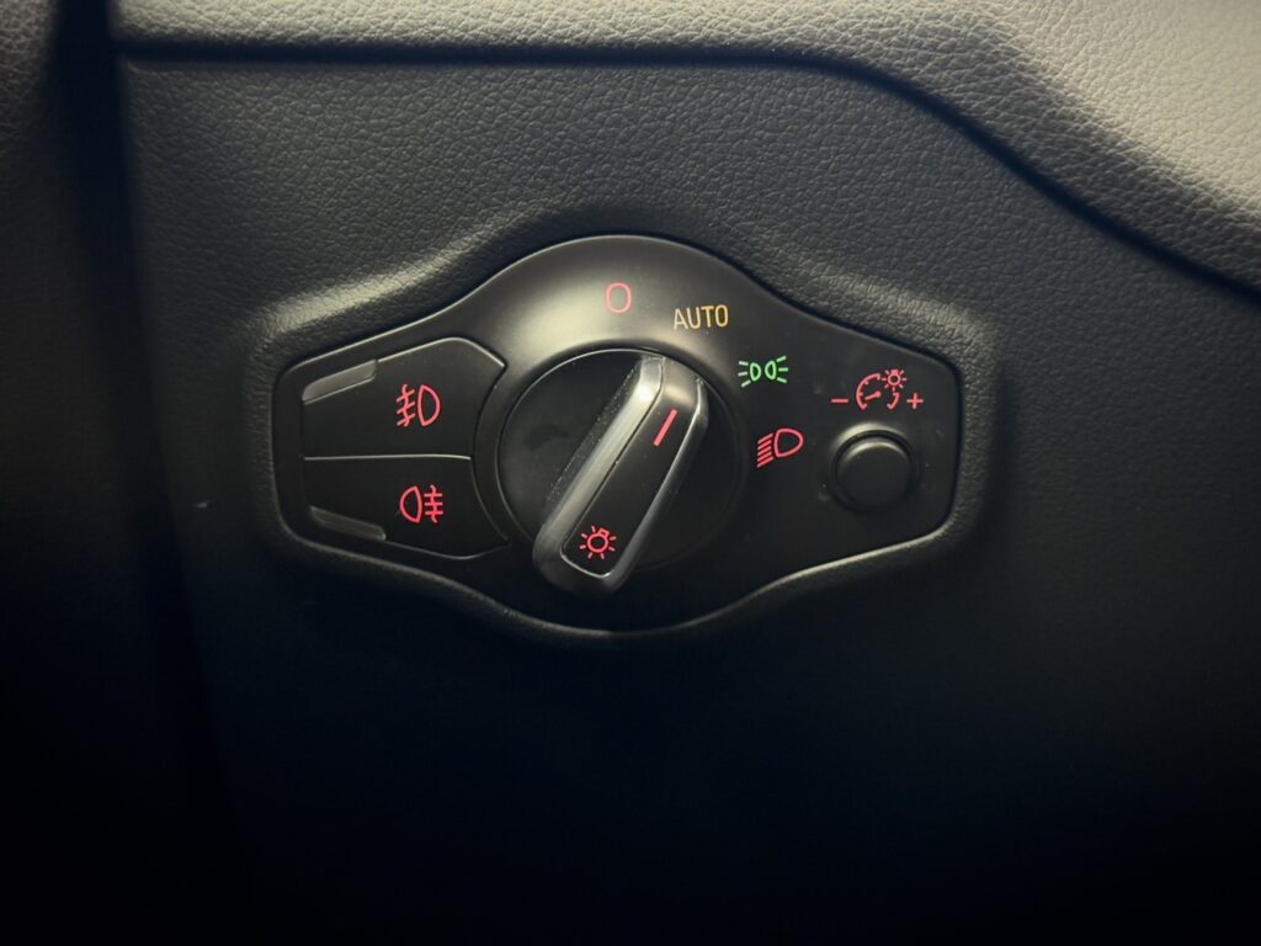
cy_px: 473
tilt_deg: -12.0
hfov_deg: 39.7
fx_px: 1749
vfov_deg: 30.3
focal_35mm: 48
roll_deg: +0.2
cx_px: 630
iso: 800
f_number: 1.78
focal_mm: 6.76
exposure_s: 1/20
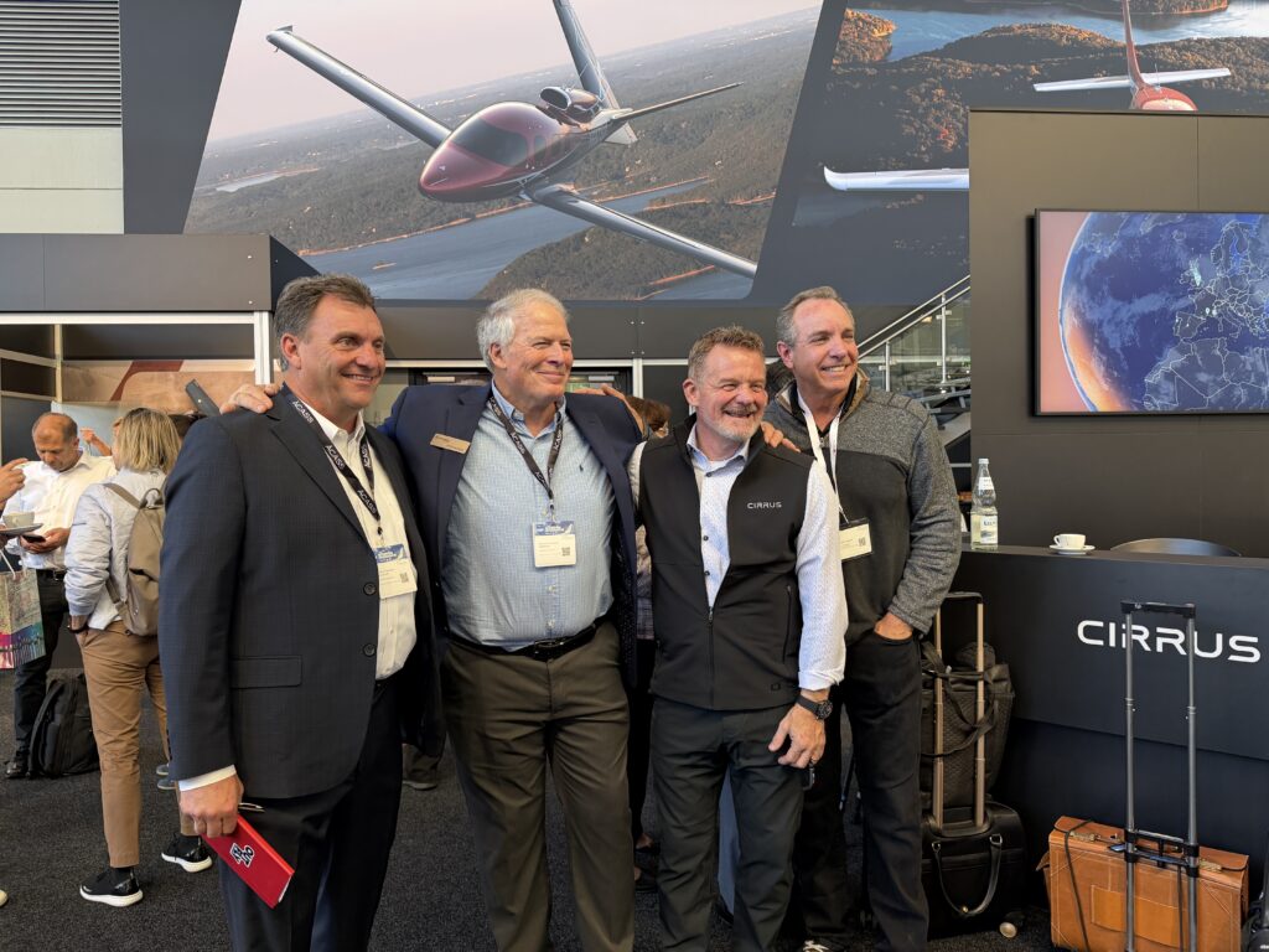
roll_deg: +1.4
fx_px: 880
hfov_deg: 71.6
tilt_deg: +0.5
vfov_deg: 56.8
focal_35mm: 24
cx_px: 634
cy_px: 476
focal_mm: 6.76
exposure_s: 1/121
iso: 200
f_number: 1.78
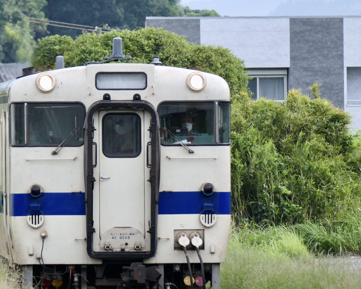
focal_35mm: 632
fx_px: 6753
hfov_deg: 3.1
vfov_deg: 2.5
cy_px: 159
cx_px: 113
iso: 125
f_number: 4
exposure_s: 1/400
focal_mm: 146
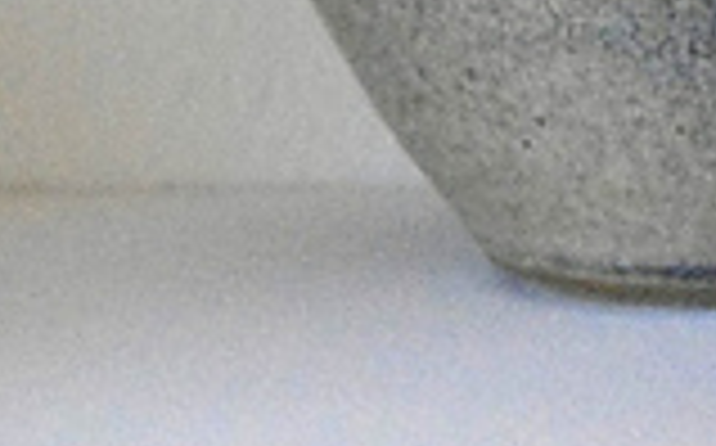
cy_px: -331
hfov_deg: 7.8
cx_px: 1175
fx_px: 5127
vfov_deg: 4.9
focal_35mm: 263
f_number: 7.1
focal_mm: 42.5
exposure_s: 1/160
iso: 6400
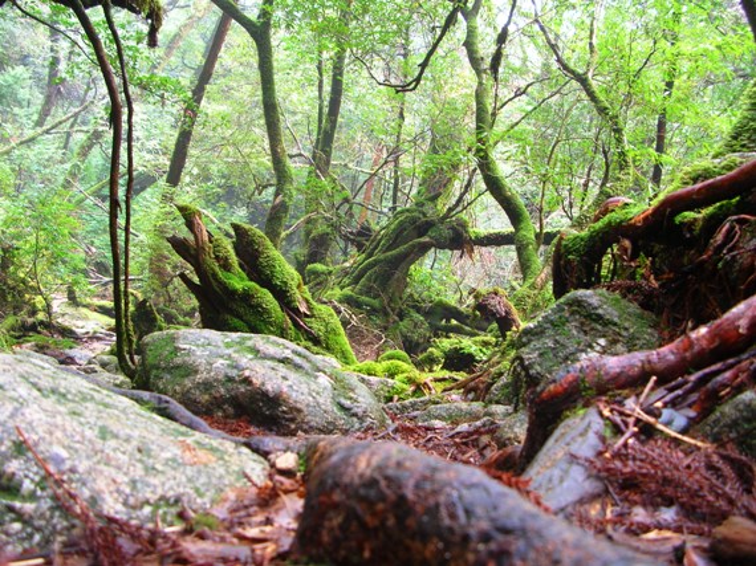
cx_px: 378
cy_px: 283
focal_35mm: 35
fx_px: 764
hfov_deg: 52.6
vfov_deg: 40.7
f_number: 2.8
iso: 50
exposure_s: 1/9.5
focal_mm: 5.8
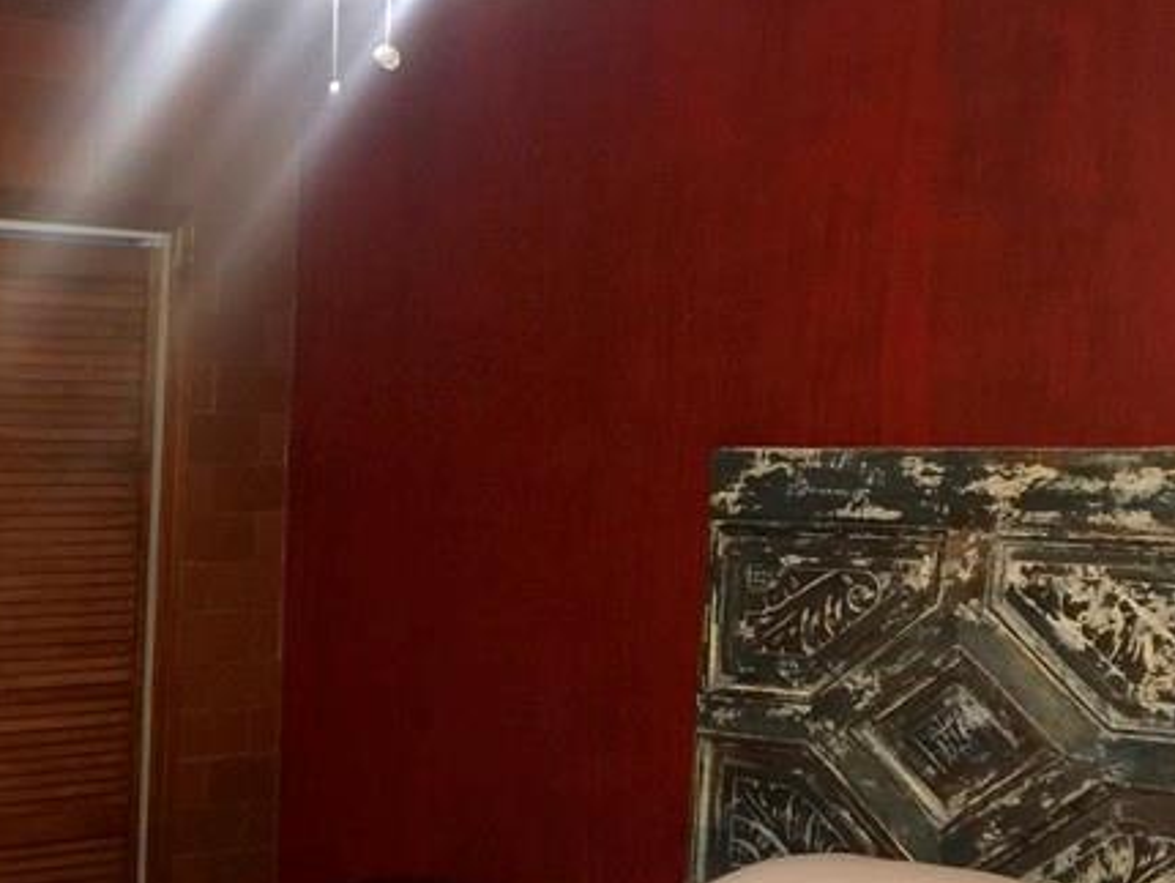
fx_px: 2343
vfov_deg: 20.7
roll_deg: -0.8
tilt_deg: -9.1
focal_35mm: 69
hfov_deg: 25.8
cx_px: -156
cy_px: 861
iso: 100
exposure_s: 1/15
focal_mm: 4.15
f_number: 2.2
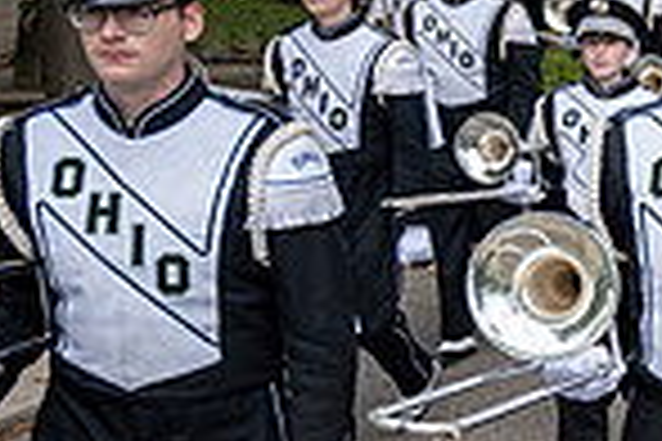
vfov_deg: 14.4
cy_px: 286
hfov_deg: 17.6
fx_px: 1747
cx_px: 1175
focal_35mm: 95
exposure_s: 1/1000
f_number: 4
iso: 500
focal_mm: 24
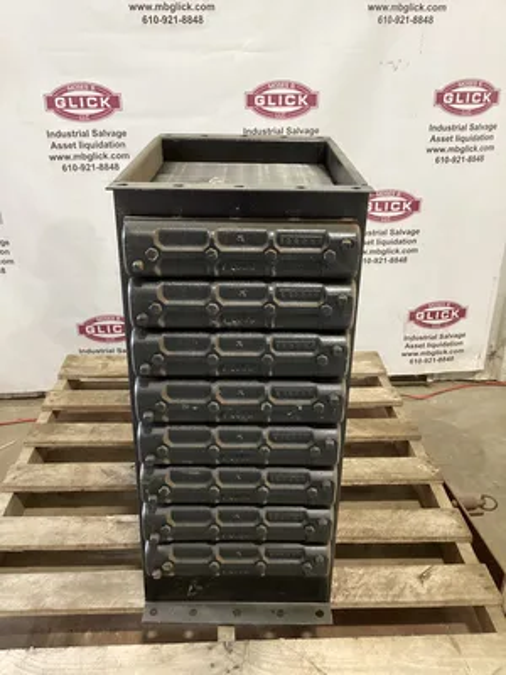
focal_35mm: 31
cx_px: 253
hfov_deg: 45.4
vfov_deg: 58.4
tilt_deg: -24.6
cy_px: 338
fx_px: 604
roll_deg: +2.2
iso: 320
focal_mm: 3.3
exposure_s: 1/50
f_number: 2.4
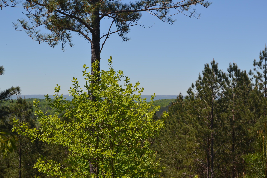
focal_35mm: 82
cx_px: 134
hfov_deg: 24.6
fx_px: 612
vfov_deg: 16.6
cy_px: 89
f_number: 8
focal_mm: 55
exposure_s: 1/250
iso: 100
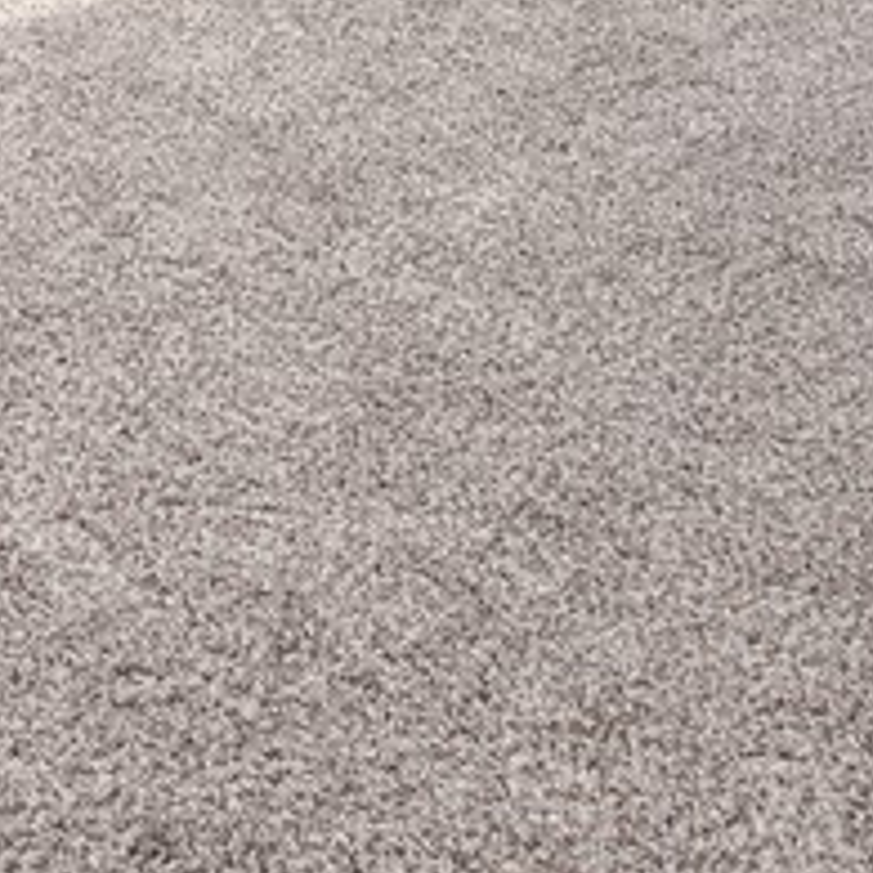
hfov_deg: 26.1
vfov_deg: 18.3
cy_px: -842
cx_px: 201
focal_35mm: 65
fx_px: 1855
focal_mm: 7
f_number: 8
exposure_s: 1/40
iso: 100
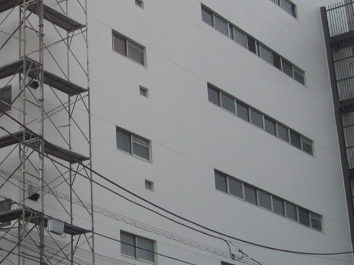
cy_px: 85
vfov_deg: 16.2
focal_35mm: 91
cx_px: 20
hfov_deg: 21.0
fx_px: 931
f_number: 4
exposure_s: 1/800
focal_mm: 4.8
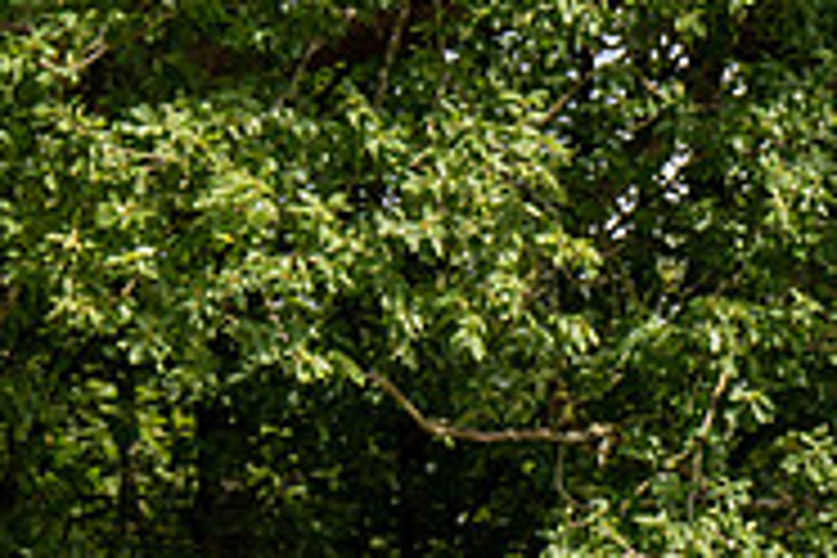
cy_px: 774
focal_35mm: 461
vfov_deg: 3.0
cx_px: 1920
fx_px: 10717
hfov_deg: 4.4
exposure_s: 1/1000
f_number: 5
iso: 250
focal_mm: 95
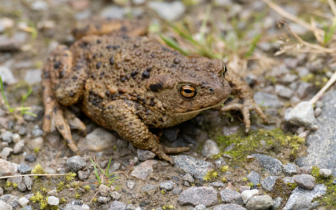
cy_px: 95
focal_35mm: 992
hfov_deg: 2.1
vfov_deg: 1.3
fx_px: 9079
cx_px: 187
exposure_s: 1/1250
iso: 1600
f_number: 5.6
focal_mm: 420
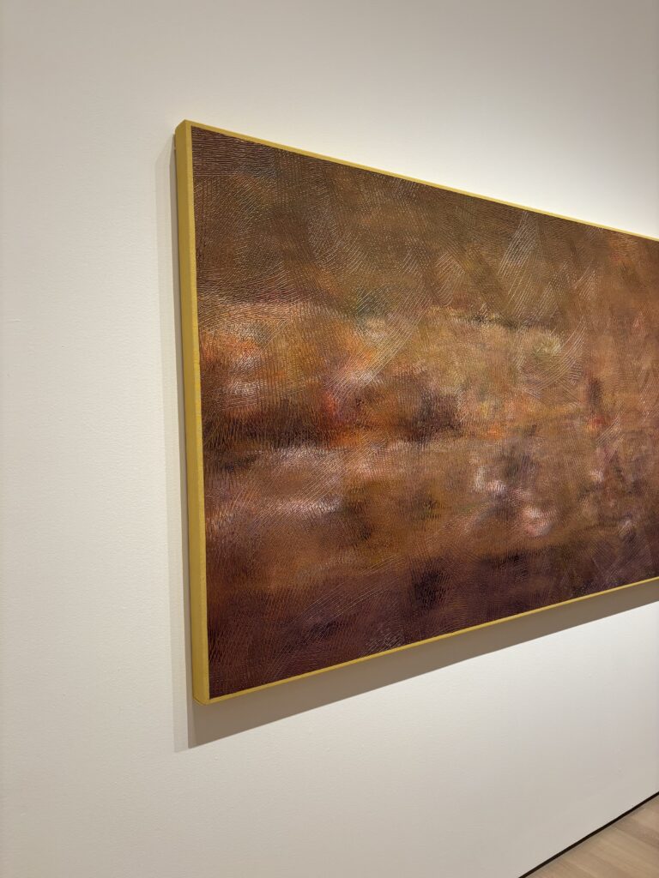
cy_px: 439
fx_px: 660
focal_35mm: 26
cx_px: 330
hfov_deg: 53.1
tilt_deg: -1.5
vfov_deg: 67.3
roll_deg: +1.3
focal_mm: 5.96
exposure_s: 1/60
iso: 125
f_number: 1.6
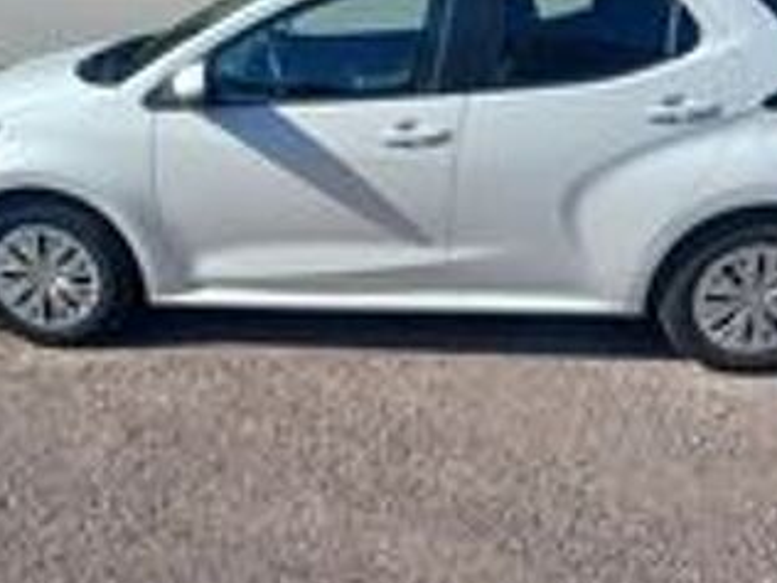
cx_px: 339
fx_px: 853
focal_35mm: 38
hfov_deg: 48.9
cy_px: 236
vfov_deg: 37.6
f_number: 2
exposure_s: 1/860
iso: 25
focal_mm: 4.6
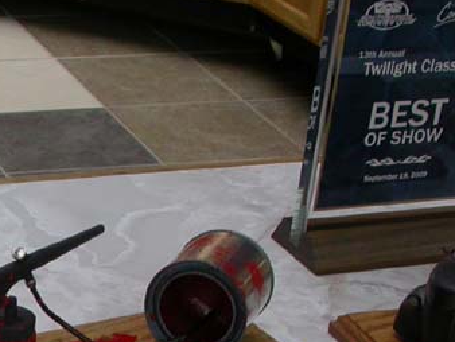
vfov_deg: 12.5
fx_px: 1513
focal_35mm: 115
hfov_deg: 16.3
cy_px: 446
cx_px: -124
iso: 100
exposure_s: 1/110
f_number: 4.2
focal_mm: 7.85
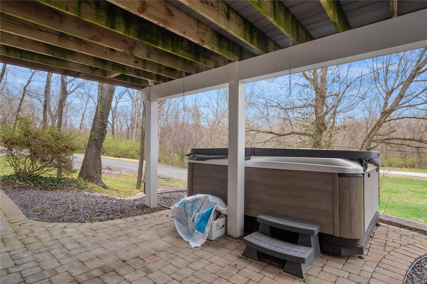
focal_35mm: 18
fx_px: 213
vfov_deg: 67.4
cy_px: 142
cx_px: 214
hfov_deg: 90.0
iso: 400
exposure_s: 1/40
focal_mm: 9
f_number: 8
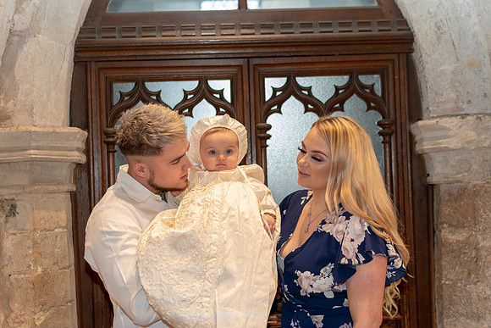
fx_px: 750
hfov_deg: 36.2
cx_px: 246
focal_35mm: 55
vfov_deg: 24.6
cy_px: 164
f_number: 2.8
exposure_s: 1/160
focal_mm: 55
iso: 1600
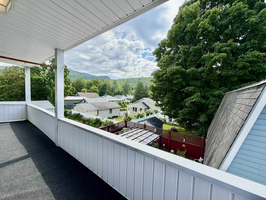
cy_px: 100
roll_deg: -1.4
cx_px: 133
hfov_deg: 102.1
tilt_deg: -3.0
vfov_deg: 85.7
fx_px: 108
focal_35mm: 14
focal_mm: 2.22
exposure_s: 1/770
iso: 40
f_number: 2.2
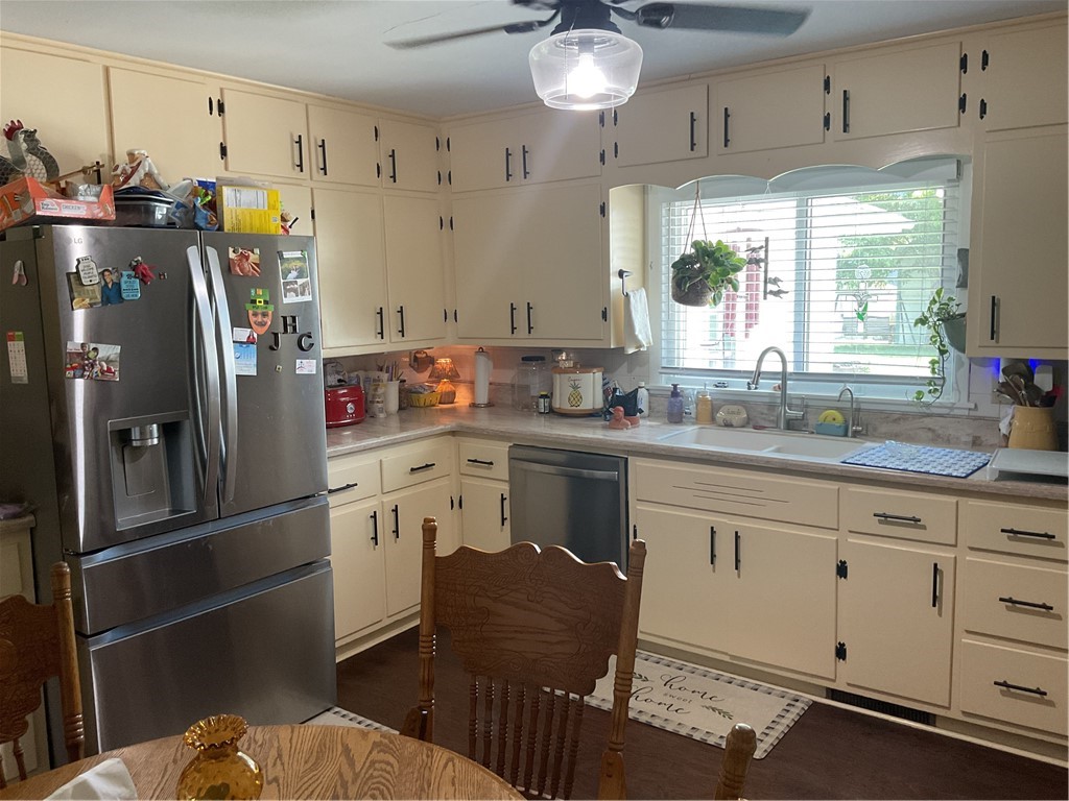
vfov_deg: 48.2
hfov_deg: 61.7
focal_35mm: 29
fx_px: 896
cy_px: 400
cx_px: 534
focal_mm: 3
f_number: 1.8
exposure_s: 1/60
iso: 100
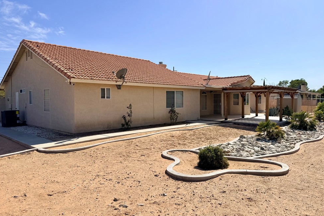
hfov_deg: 69.4
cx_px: 160
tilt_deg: -1.2
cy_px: 106
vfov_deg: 49.5
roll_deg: +0.5
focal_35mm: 26
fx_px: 234
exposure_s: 1/7353
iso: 80
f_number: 1.78
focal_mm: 6.76
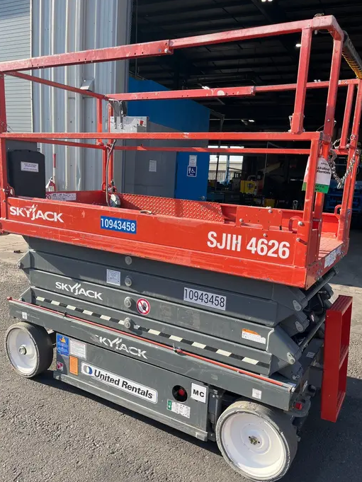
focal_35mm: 28
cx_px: 185
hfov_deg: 49.8
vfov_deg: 63.4
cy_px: 256
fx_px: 390
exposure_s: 1/975
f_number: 1.6
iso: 50
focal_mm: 5.1
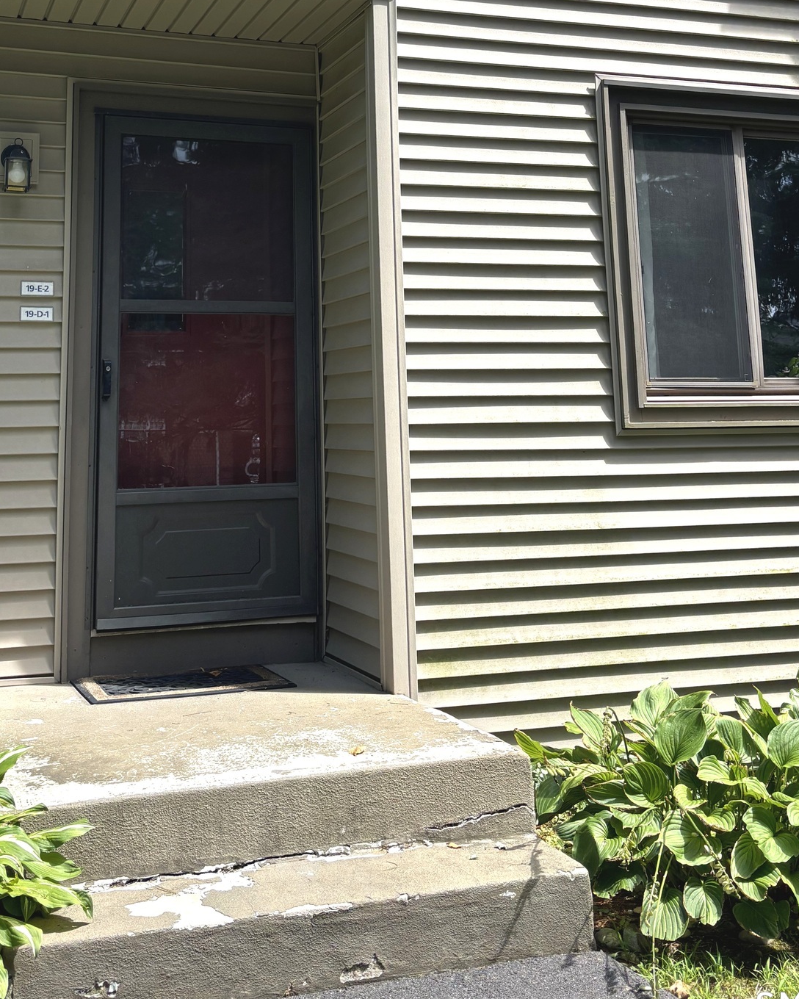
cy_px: 185
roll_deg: -1.0
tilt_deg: +9.7
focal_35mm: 43
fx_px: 1271
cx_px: 317
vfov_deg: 40.9
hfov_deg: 34.8
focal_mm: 5.96
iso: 50
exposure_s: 1/1139
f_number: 1.6
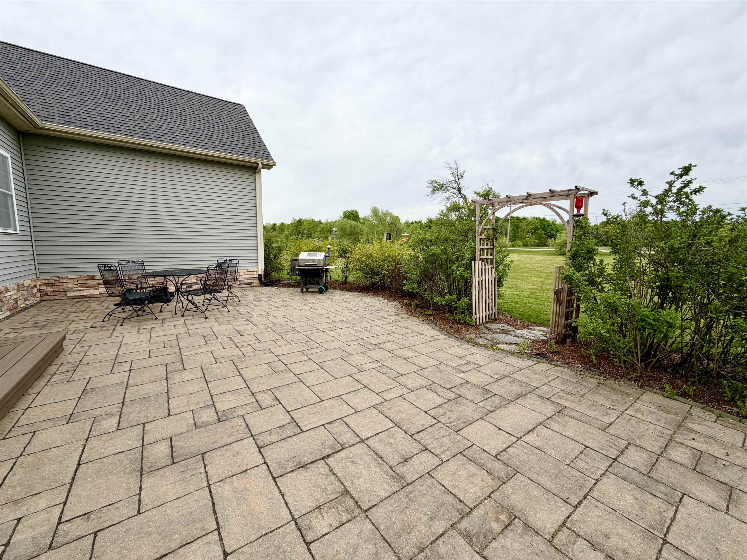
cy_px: 280
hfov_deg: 102.1
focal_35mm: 14
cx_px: 374
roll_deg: -0.2
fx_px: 302
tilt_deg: -6.1
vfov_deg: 85.7
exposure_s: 1/709
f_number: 2.2
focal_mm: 2.22
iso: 40
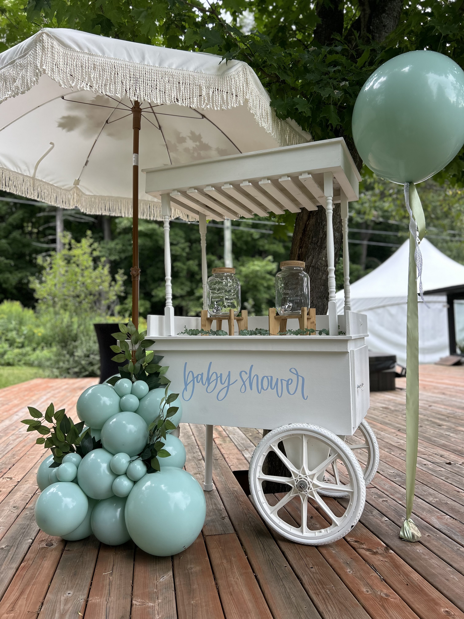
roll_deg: +0.7
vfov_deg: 67.3
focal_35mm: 26
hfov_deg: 53.1
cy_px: 310
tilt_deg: +4.3
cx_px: 232
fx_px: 465
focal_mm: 5.7
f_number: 1.5
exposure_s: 1/365
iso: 50
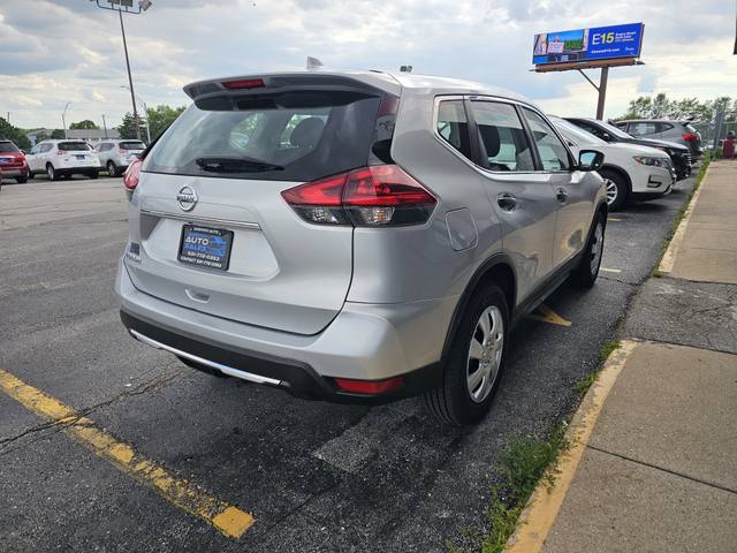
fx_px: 490
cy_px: 276
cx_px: 368
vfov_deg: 58.9
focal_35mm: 23
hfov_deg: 73.9
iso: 10
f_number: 1.7
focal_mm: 6.3
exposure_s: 1/366
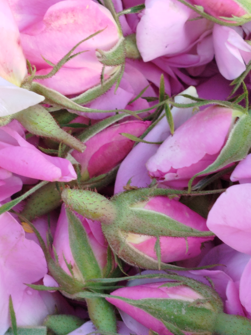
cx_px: 126
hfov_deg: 33.6
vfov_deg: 43.9
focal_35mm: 43
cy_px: 168
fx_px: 416
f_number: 1.7
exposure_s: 1/100
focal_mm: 5.31
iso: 80
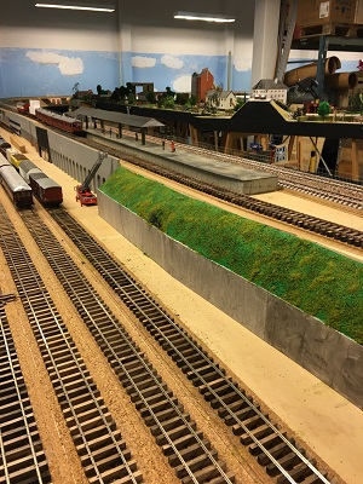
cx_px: 182
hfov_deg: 48.2
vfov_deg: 61.7
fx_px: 405
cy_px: 242
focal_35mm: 29
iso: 64
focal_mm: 4.15
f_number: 2.2
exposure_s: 1/33
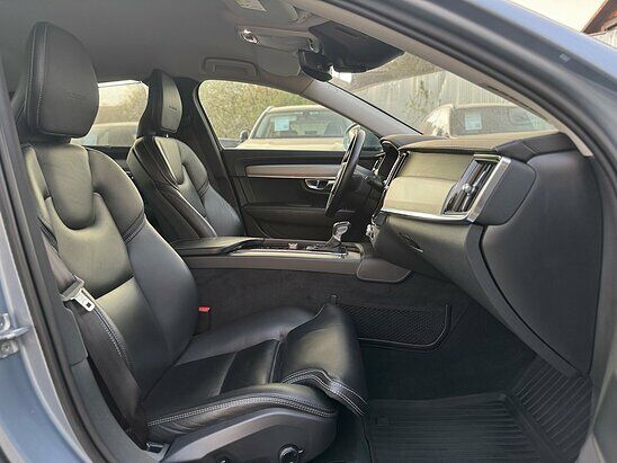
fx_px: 428
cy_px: 232
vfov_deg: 56.8
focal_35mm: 24
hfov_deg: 71.6
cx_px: 308
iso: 200
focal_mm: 6.76
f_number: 1.78
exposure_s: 1/74
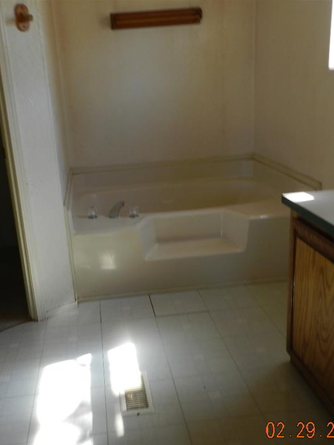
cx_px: 142
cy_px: 240
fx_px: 463
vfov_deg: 51.3
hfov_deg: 39.6
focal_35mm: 36
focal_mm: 4.5
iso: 160
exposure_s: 1/50
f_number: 3.5
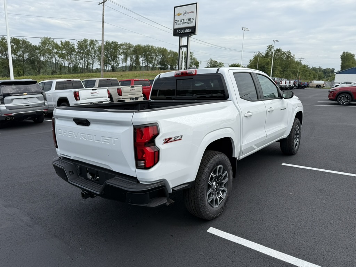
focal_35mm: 24
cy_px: 134
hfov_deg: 71.6
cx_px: 178
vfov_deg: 56.8
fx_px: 247
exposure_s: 1/4405
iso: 80
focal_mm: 6.76
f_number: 1.78
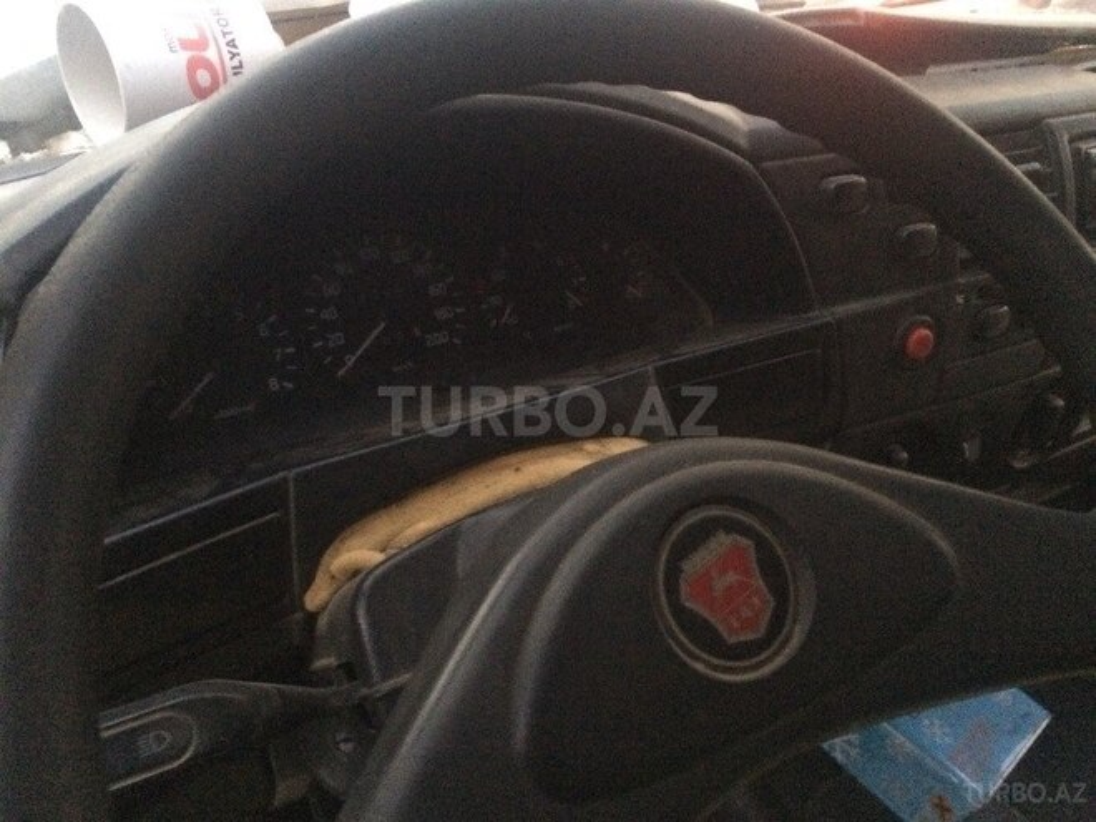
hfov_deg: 61.7
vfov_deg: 48.2
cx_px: 548
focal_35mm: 29
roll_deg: -1.1
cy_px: 411
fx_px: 918
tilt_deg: -31.2
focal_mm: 4.15
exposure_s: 1/17
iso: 640
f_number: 2.2
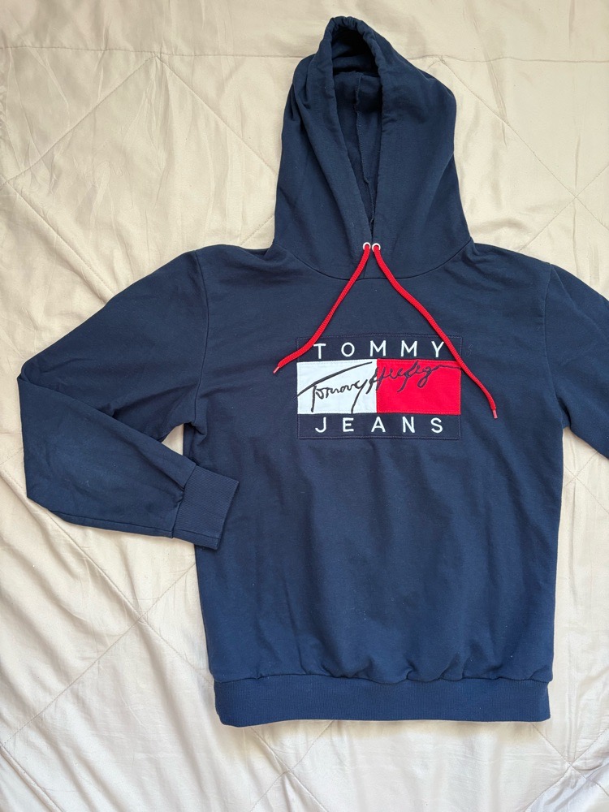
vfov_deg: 67.3
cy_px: 406
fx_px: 610
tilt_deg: -87.3
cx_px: 304
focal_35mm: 26
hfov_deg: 53.1
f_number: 1.6
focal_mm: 5.96
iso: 250
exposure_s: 1/60
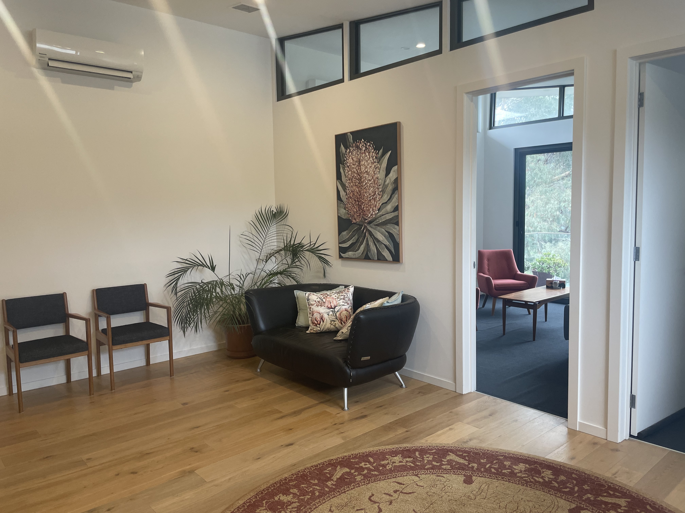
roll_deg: +0.1
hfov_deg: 67.3
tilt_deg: -4.9
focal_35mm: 26
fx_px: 515
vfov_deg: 53.1
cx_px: 342
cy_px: 256
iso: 100
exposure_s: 1/100
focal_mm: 4.2
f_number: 1.6
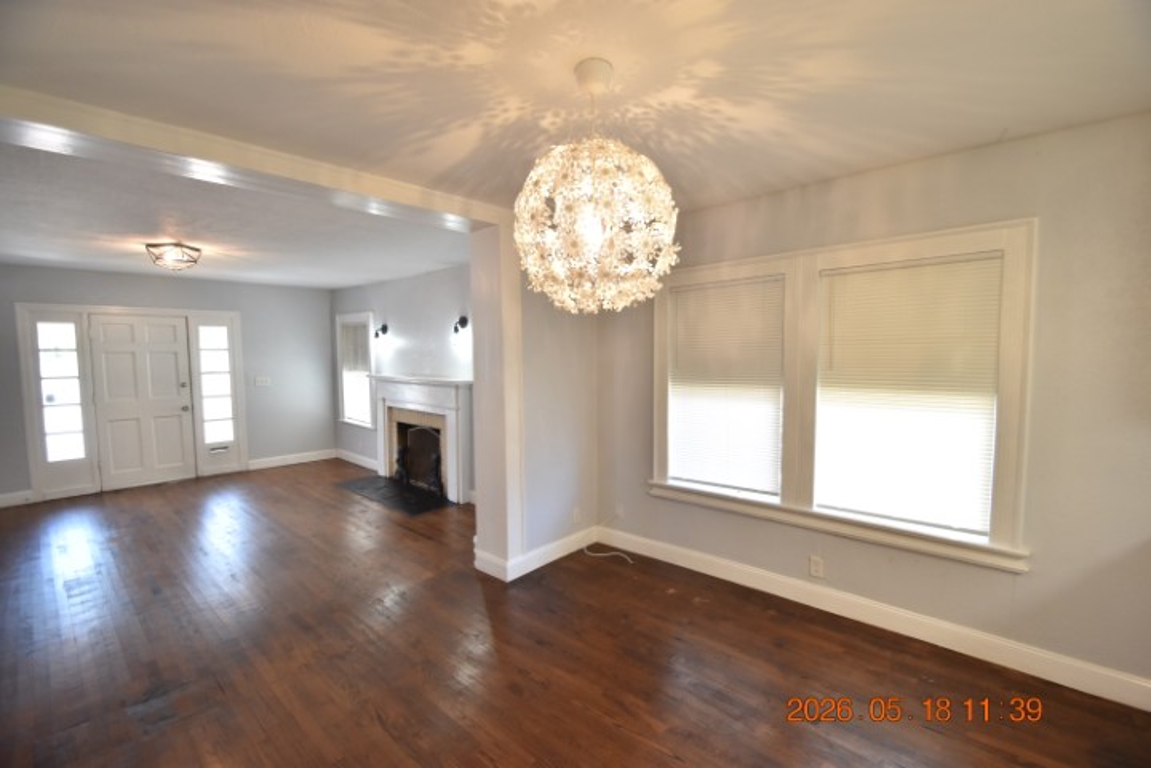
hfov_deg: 100.4
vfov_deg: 77.3
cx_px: 576
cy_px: 384
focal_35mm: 15
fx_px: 480
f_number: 3.5
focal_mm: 10
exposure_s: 1/60
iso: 800
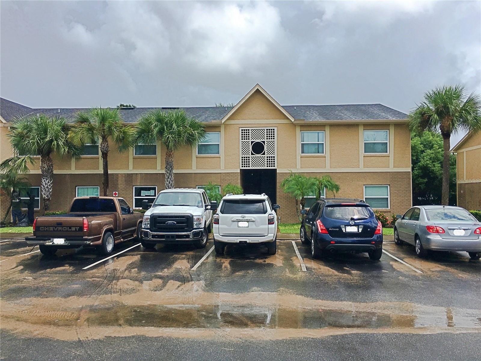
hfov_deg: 61.7
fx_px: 403
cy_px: 180
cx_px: 240
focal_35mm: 29
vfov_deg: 48.2
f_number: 2.2
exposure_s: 1/2137
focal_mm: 4.15
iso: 25
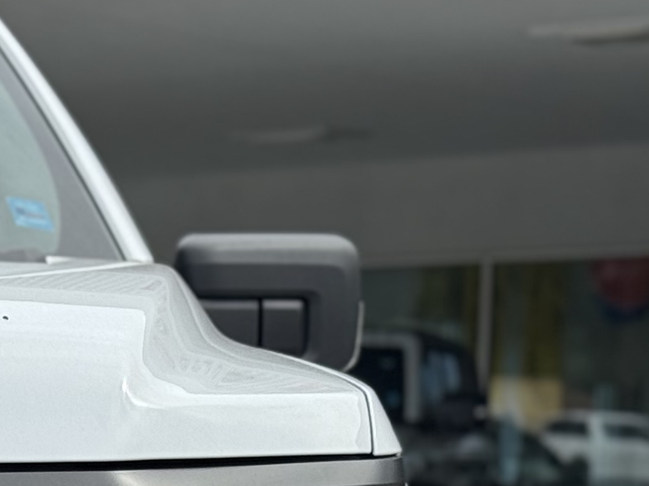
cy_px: 799
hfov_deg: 10.0
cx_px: -536
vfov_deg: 7.8
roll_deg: -0.8
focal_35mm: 186
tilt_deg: -4.9
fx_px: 3486
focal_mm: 6.76
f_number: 1.78
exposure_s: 1/3817
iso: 64
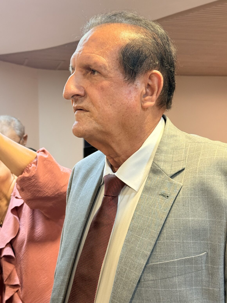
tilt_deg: +0.5
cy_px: 152
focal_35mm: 48
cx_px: 114
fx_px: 420
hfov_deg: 30.3
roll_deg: +0.3
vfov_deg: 39.7
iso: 160
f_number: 1.78
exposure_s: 1/60
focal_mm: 6.76
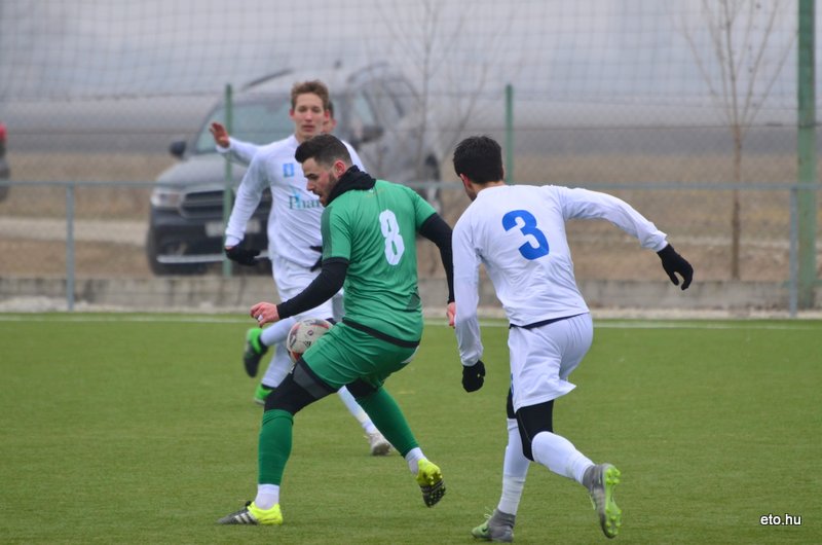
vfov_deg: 3.0
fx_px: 10254
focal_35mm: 450
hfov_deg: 4.6
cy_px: 272
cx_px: 411
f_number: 5.6
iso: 800
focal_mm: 300
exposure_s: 1/640
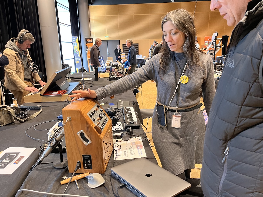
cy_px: 98
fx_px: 198
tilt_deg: -14.6
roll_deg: +1.8
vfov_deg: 53.1
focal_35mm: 26
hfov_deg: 67.3
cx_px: 132
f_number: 1.6
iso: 250
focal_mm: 5.1
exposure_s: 1/50
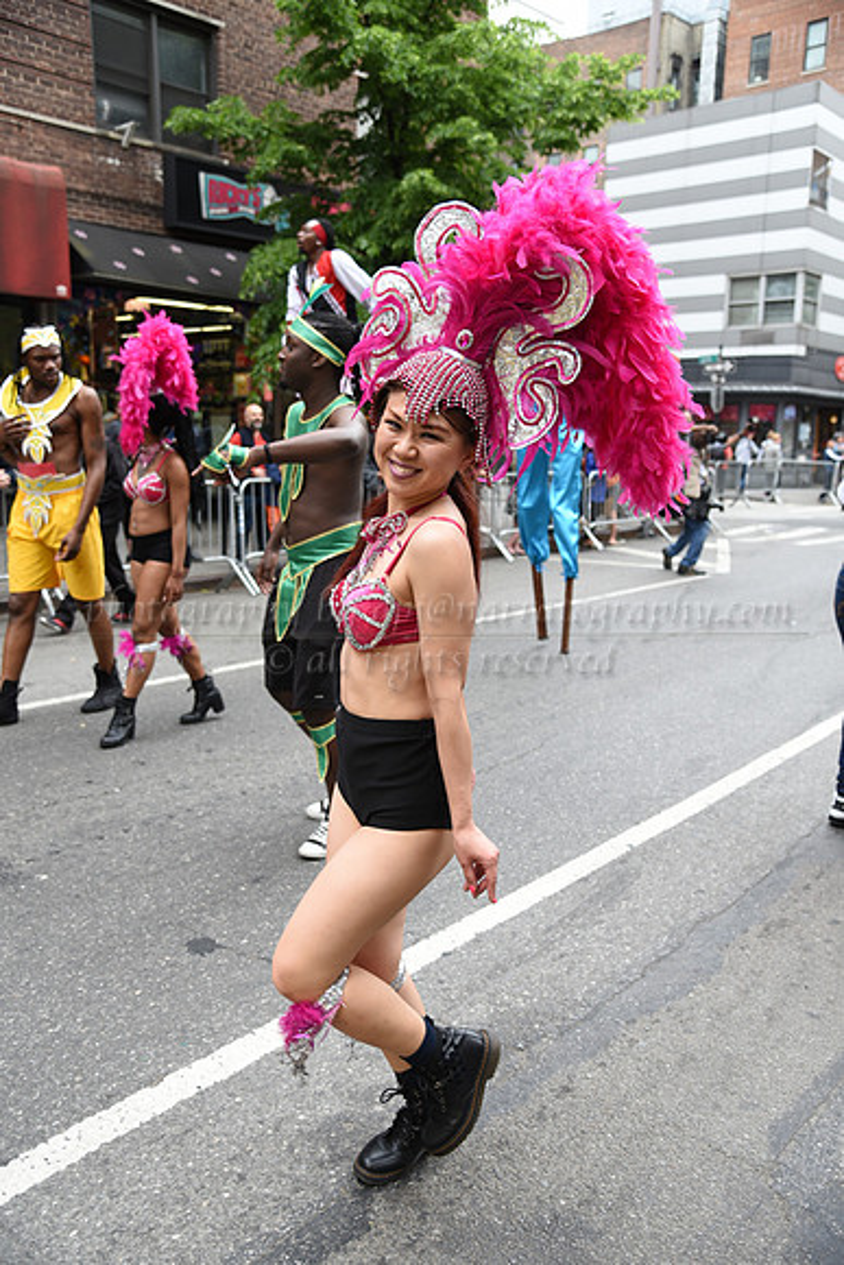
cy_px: 632
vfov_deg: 60.3
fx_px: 1089
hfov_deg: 42.3
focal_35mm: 31
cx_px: 422
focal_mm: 31
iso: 400
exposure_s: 1/400
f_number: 4
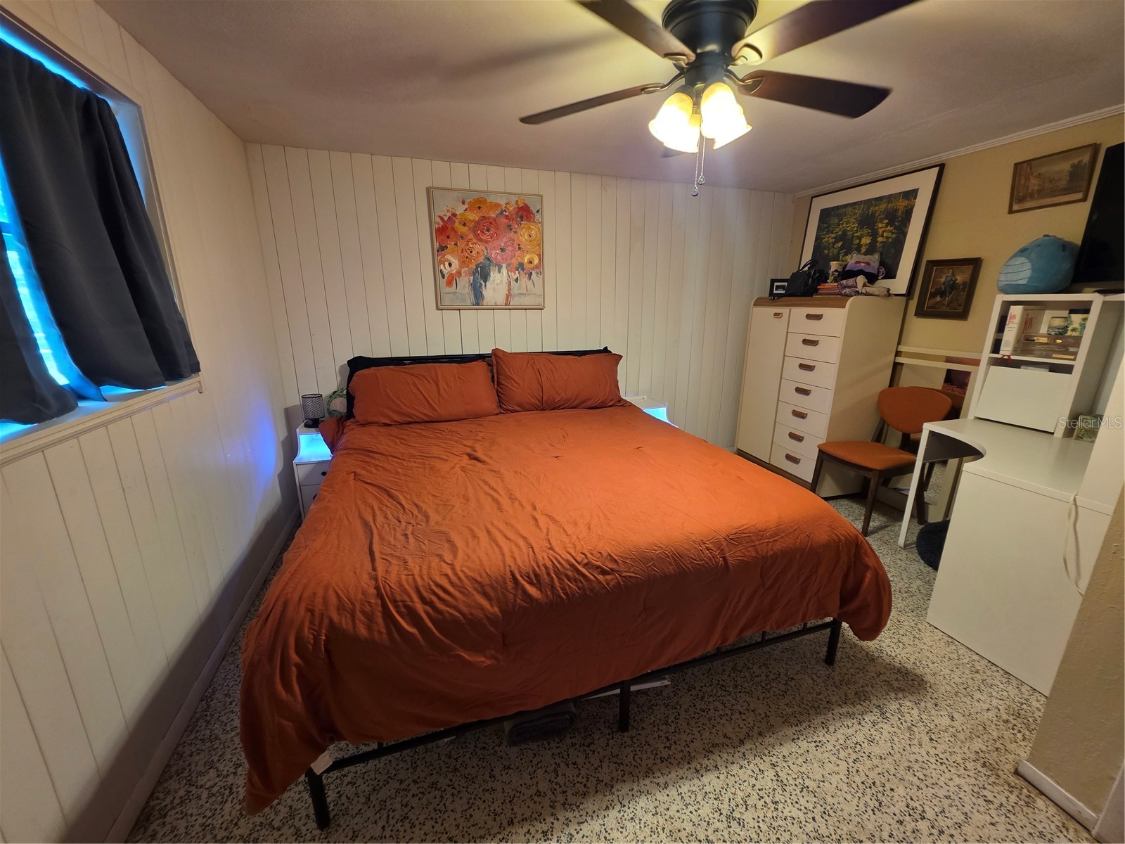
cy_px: 422
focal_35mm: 13
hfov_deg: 106.2
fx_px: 422
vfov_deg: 89.9
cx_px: 562
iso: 250
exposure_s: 1/60
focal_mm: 2.2
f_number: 1.9
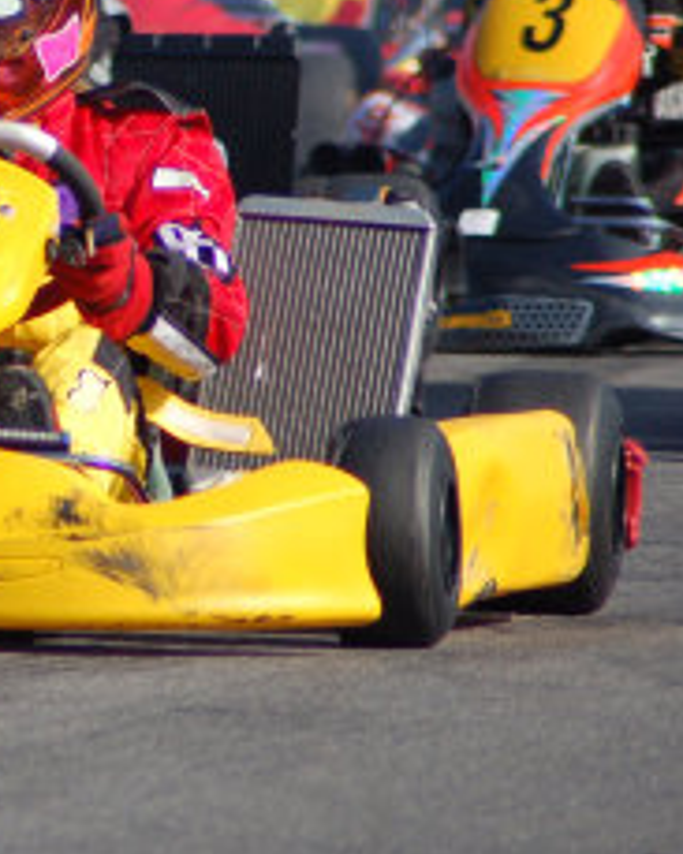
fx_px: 28572
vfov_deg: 1.7
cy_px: 252
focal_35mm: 1130
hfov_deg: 1.4
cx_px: -108
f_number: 5.6
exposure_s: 1/1500
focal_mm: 300
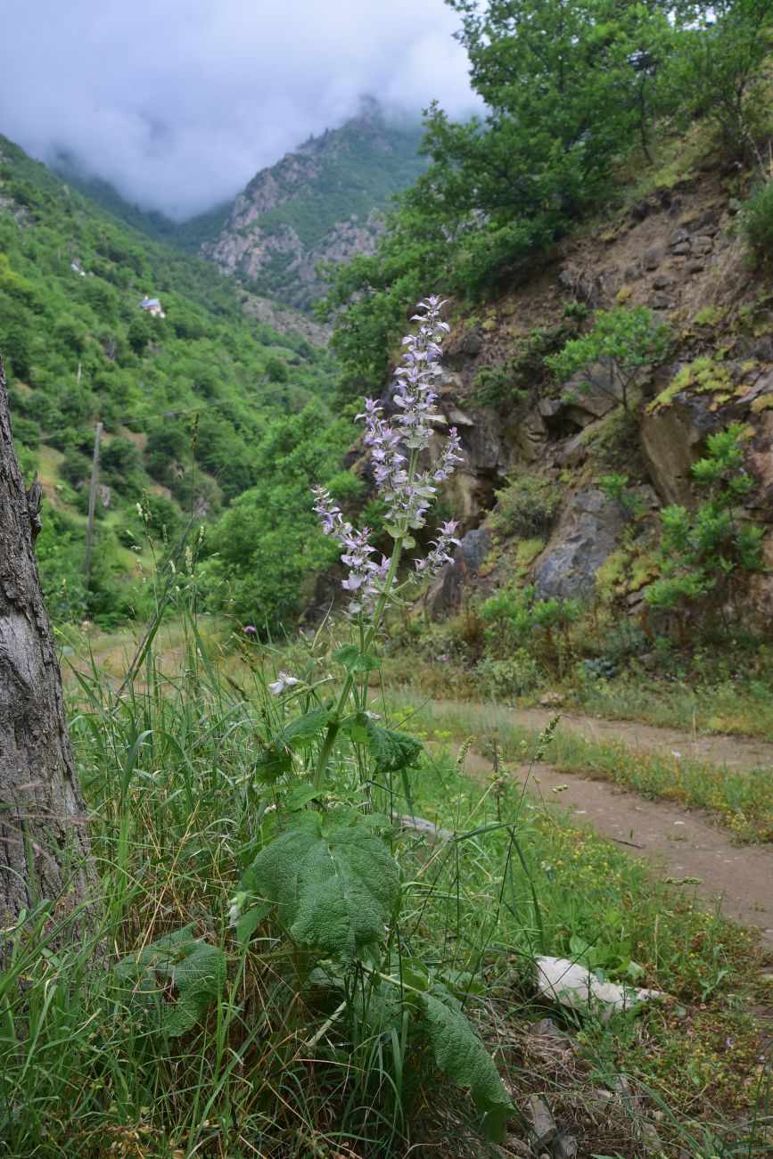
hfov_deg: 41.1
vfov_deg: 58.7
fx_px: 1030
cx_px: 386
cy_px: 580
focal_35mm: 32
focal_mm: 32
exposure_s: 1/125
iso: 320
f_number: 10
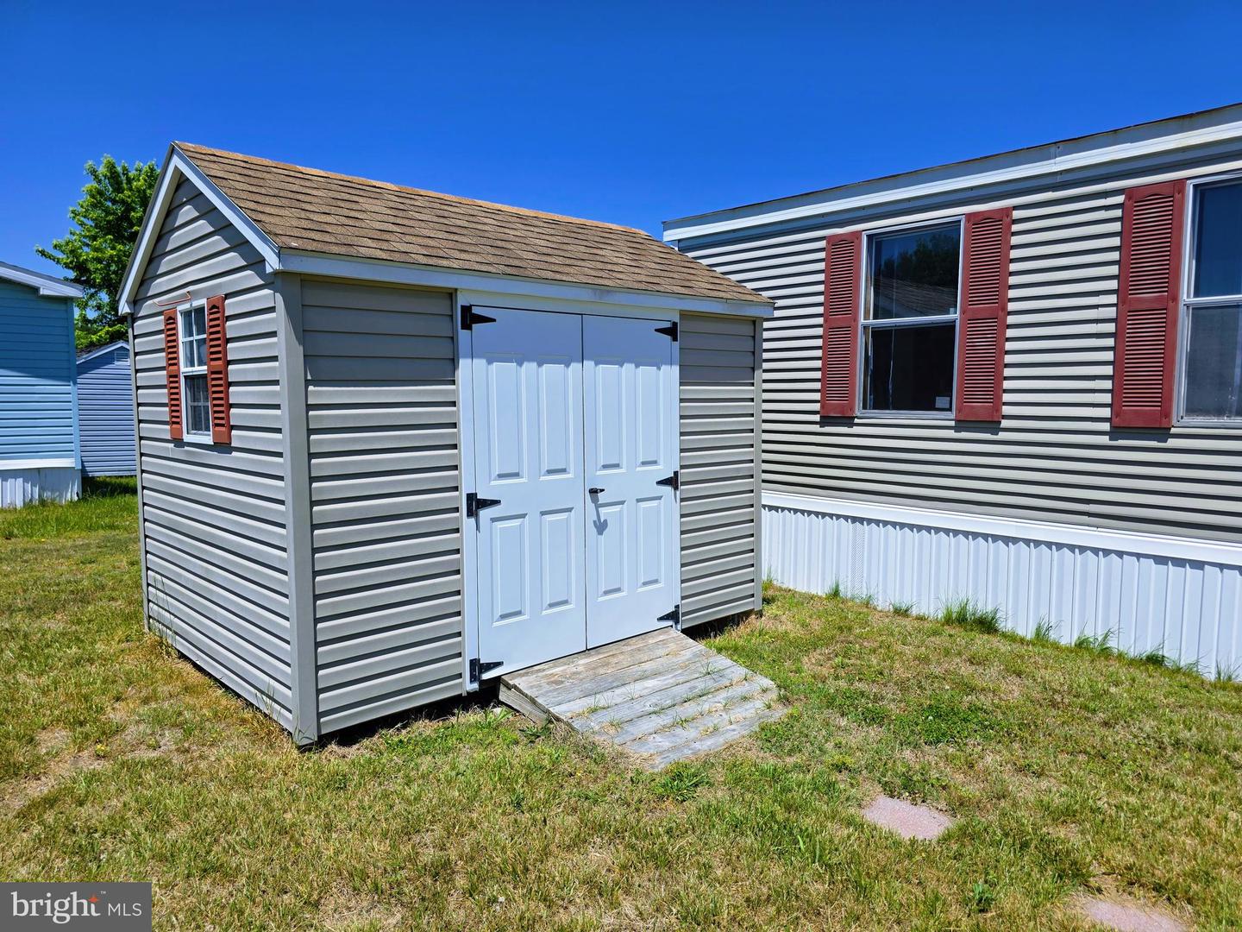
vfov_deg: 58.9
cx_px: 621
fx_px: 825
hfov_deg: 73.9
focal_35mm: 23
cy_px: 466
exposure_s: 1/7626
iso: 80
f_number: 1.7
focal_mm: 6.3
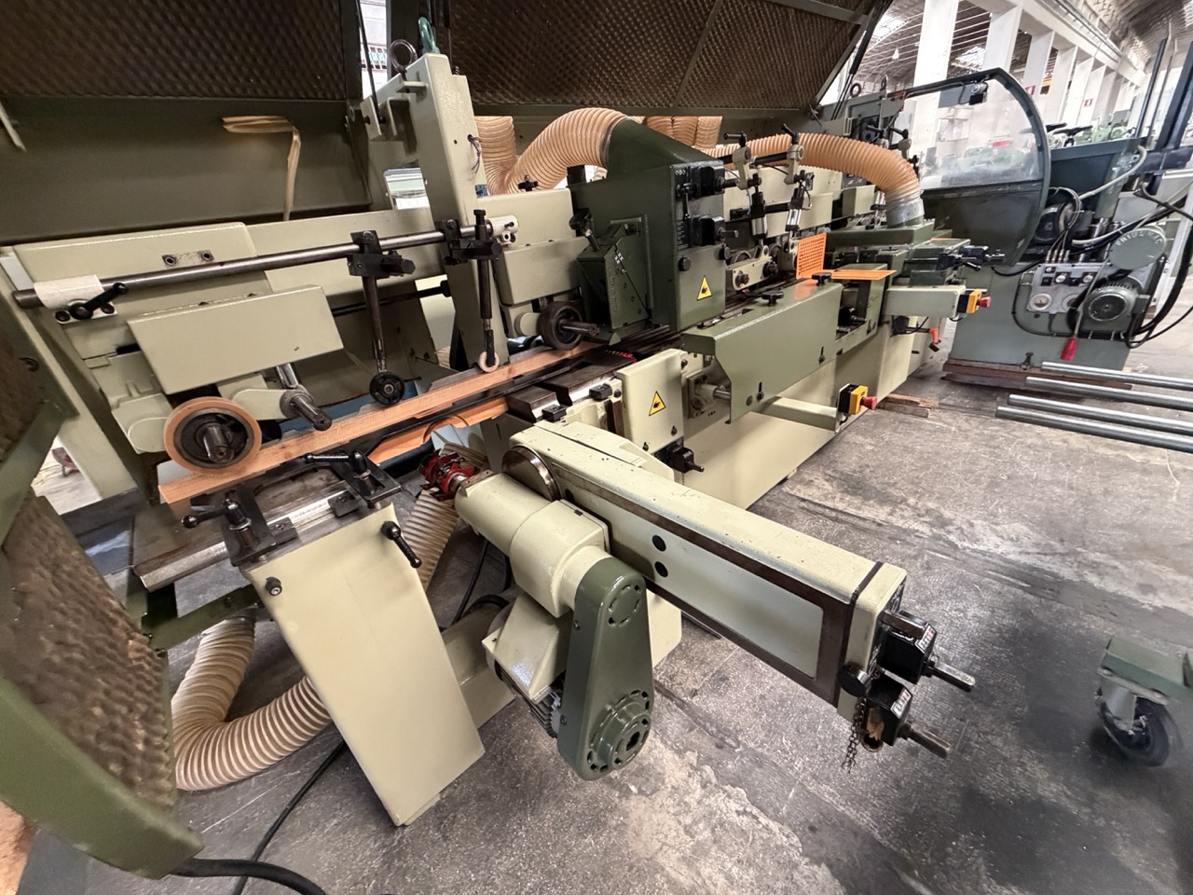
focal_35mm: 14
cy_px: 448
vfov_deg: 85.7
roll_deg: +8.8
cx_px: 596
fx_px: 482
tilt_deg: -26.3
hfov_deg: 102.1
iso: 640
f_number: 2.2
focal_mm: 2.22
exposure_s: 1/60
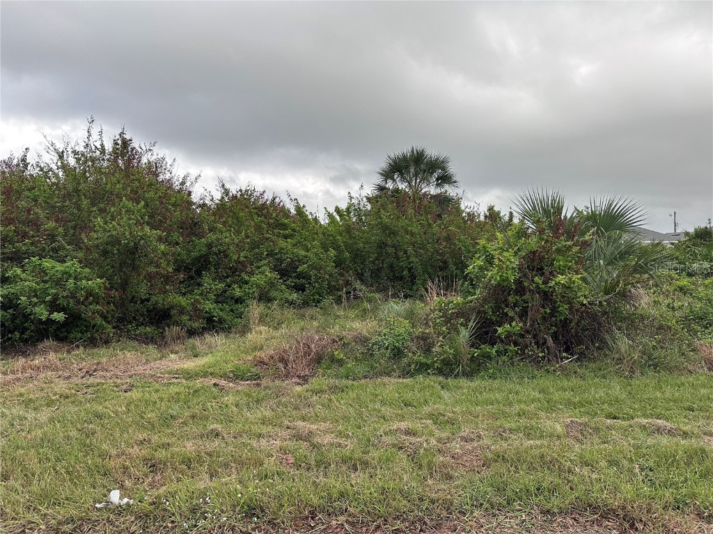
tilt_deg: -3.1
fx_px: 494
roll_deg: -0.4
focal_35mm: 24
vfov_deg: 56.8
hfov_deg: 71.6
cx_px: 356
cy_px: 267
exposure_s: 1/454
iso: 80
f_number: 1.78
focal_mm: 6.86
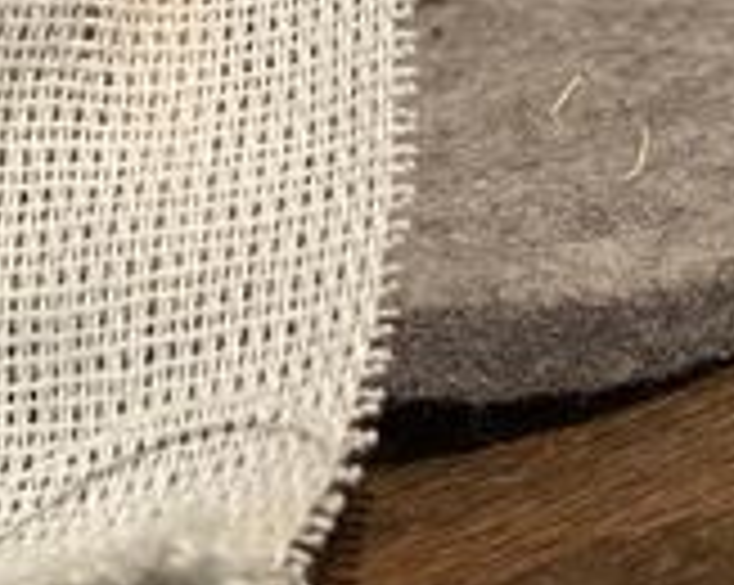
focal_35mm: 78
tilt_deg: -19.5
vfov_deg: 18.3
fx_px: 1692
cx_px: 531
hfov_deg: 24.3
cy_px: -173
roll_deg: +2.9
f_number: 1.8
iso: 500
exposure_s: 1/30
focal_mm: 4.25
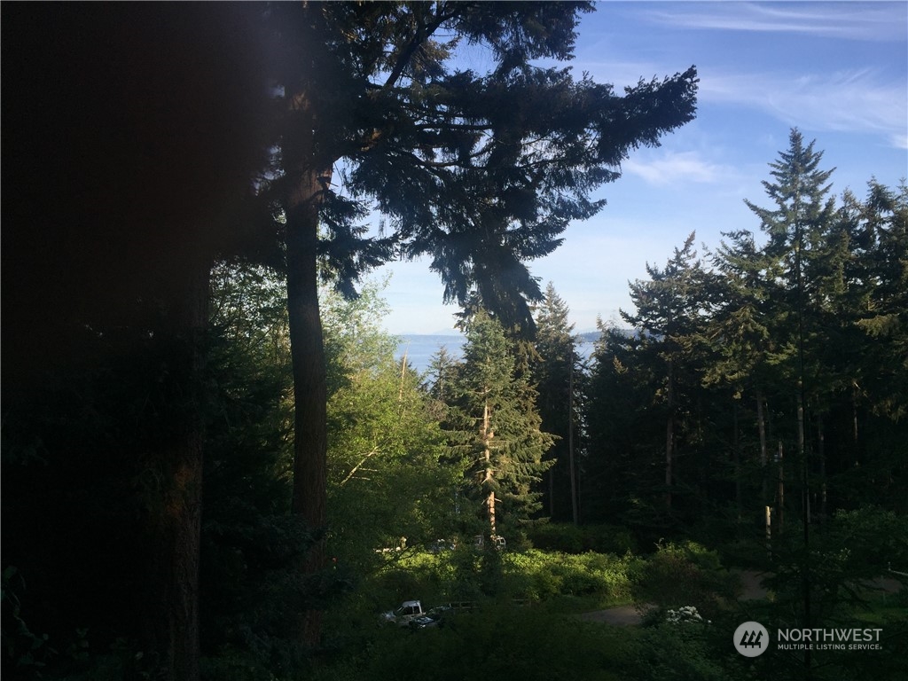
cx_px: 454
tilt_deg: +0.6
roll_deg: +1.6
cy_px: 340
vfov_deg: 48.2
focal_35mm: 29
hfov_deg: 61.7
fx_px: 761
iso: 32
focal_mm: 4.15
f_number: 2.2
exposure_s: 1/1276
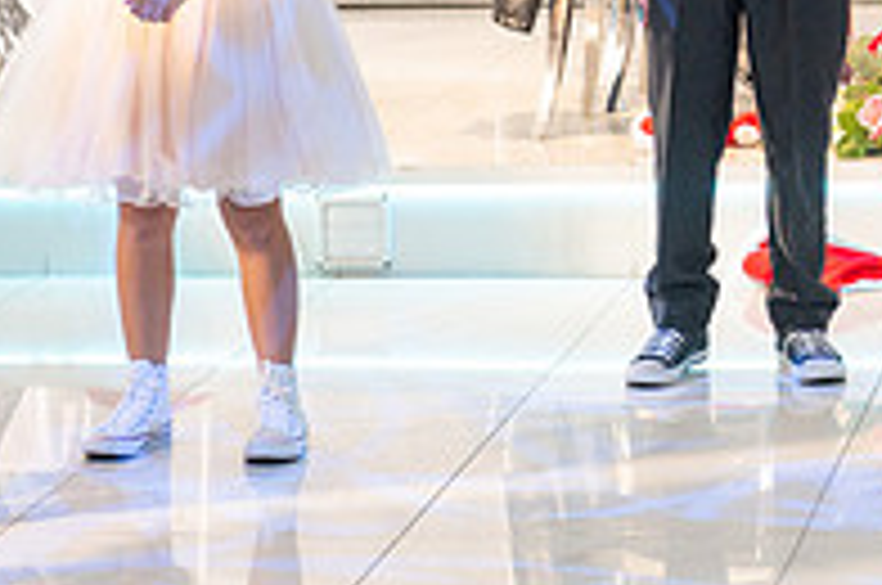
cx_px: 1134
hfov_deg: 11.3
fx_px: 4354
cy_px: -254
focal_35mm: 178
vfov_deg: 7.6
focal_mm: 60
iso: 640
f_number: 4.5
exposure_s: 1/160
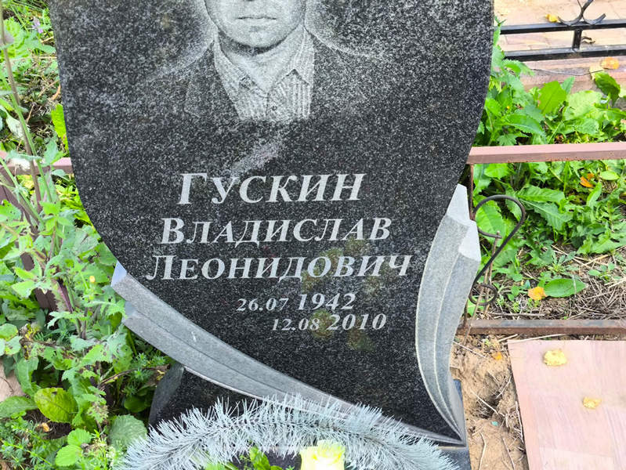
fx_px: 905
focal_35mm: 50
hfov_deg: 38.2
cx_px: 313
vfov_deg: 29.1
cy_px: 235
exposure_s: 1/100
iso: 80
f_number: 1.7
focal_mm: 4.71
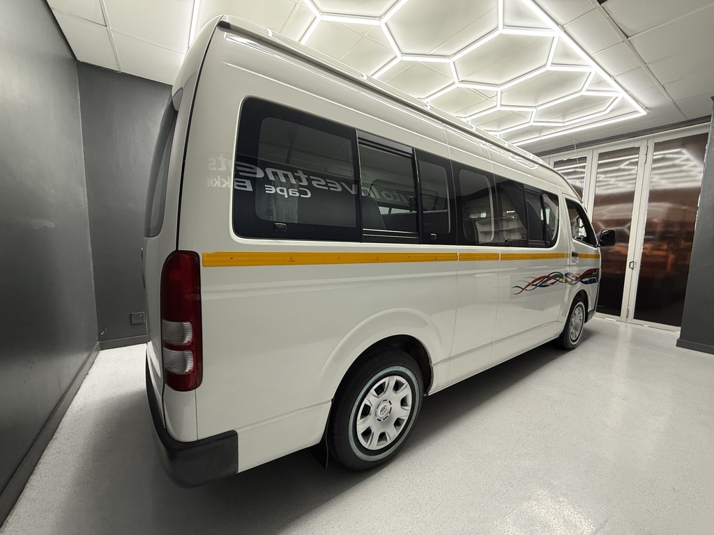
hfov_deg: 102.1
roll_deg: -0.3
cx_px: 357
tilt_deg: -5.1
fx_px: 289
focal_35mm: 14
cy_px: 268
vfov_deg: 85.7
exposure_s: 1/50
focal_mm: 2.22
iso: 320
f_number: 2.2
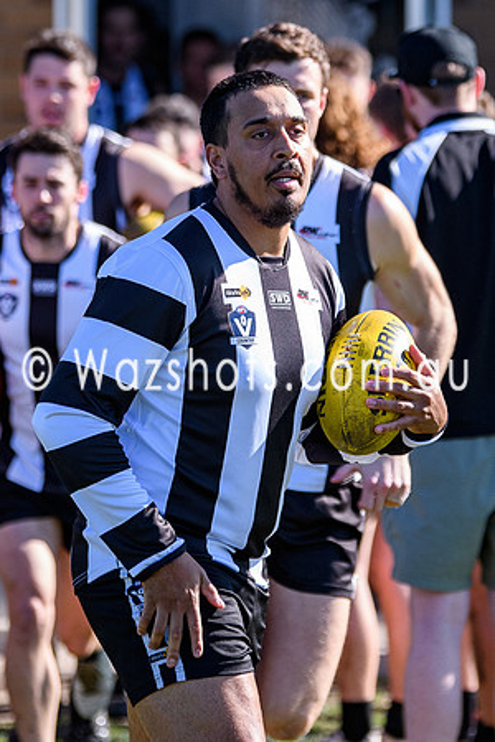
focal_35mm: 427
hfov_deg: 3.2
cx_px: 359
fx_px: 8802
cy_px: 241
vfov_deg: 4.8
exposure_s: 1/3200
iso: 450
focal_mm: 135
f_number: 2.8
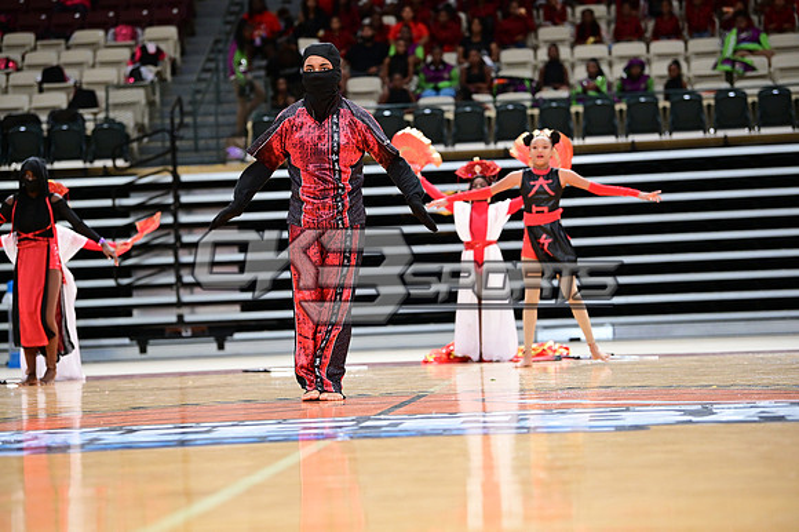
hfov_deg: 18.3
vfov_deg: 12.2
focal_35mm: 112
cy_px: 266
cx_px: 400
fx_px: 2484
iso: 6400
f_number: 3.2
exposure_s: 1/1000
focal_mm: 112
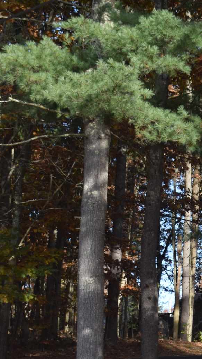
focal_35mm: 126
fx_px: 1195
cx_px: 399
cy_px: 317
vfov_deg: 16.9
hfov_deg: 9.1
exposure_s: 1/200
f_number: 7.1
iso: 100
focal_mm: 27
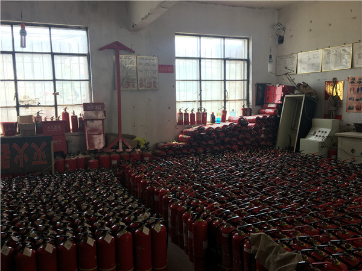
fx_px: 303
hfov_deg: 61.7
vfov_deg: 48.2
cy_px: 136
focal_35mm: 29
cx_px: 181
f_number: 2.2
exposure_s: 1/50
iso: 25
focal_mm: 4.15
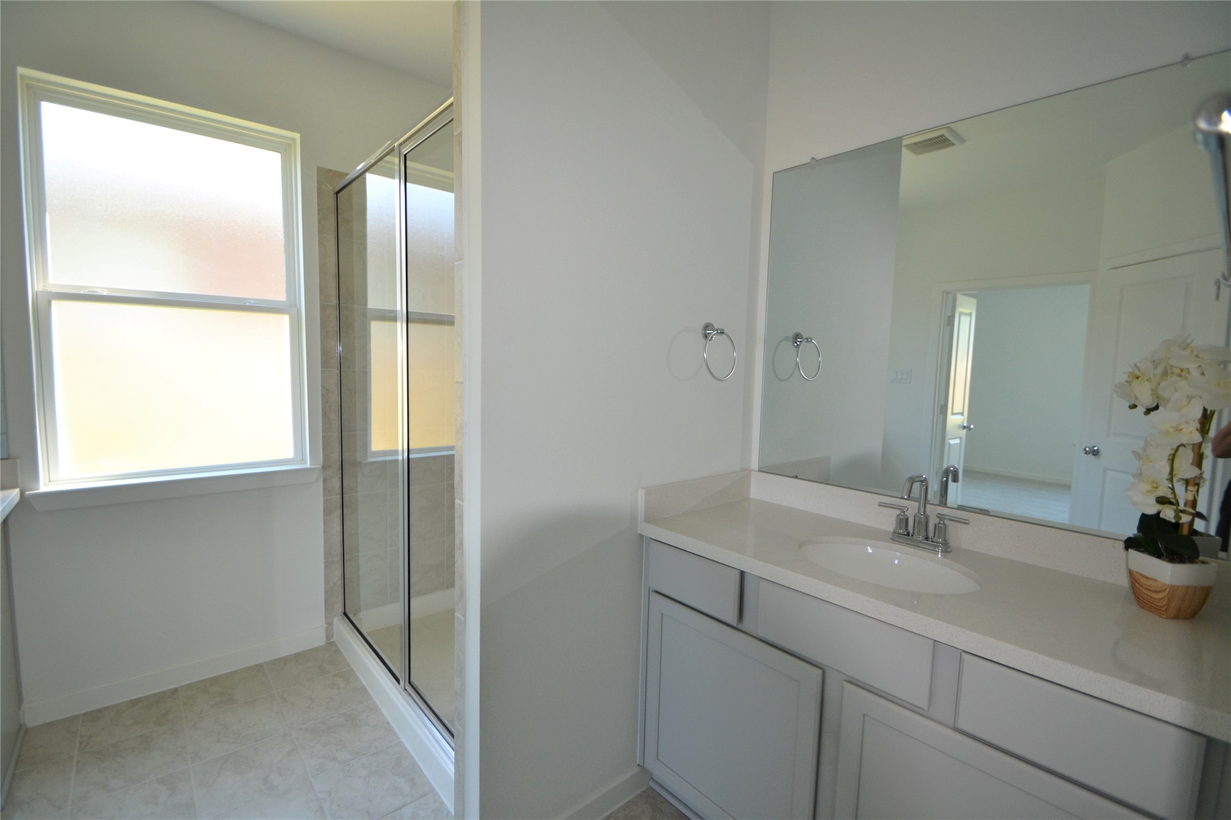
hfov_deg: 100.4
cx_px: 616
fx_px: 513
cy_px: 410
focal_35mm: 15
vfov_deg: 77.3
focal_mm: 10
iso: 400
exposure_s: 1/125
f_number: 4
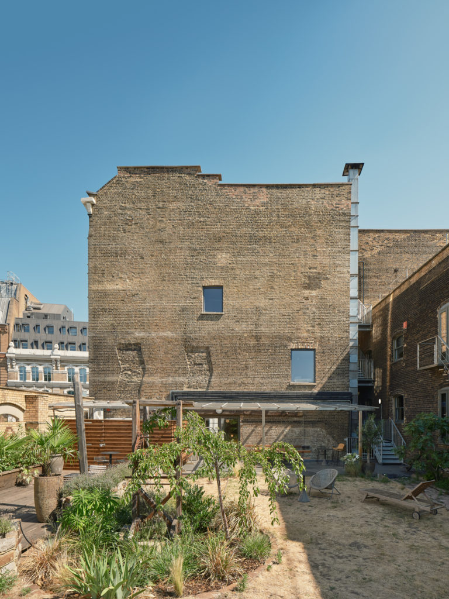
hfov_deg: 68.7
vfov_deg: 84.7
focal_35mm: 19
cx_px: 224
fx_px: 329
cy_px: 300
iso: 200
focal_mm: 24
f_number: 11
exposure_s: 1/160
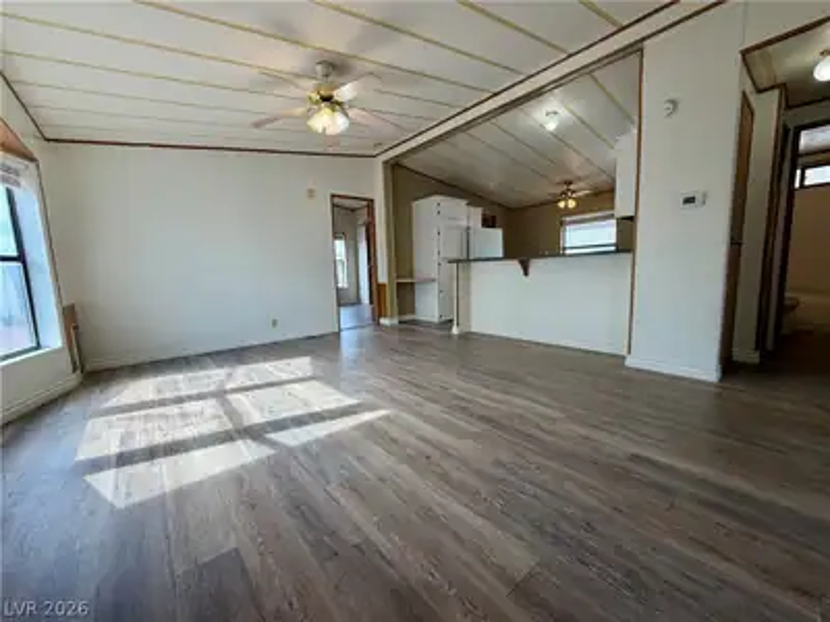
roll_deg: +2.7
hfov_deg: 102.1
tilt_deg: -6.9
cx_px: 415
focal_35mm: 14
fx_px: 336
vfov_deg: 85.7
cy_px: 311
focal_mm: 2.22
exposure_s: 1/129
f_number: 2.2
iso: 40
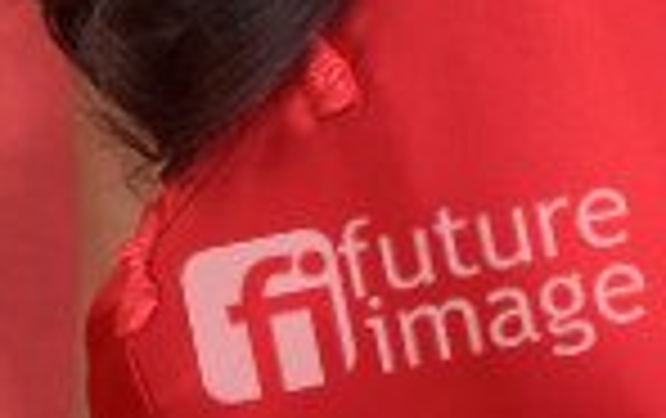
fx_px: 9507
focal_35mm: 523
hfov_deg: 4.0
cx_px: 547
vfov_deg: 2.5
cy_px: -378
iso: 1250
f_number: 6.3
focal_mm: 190
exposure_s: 1/1250
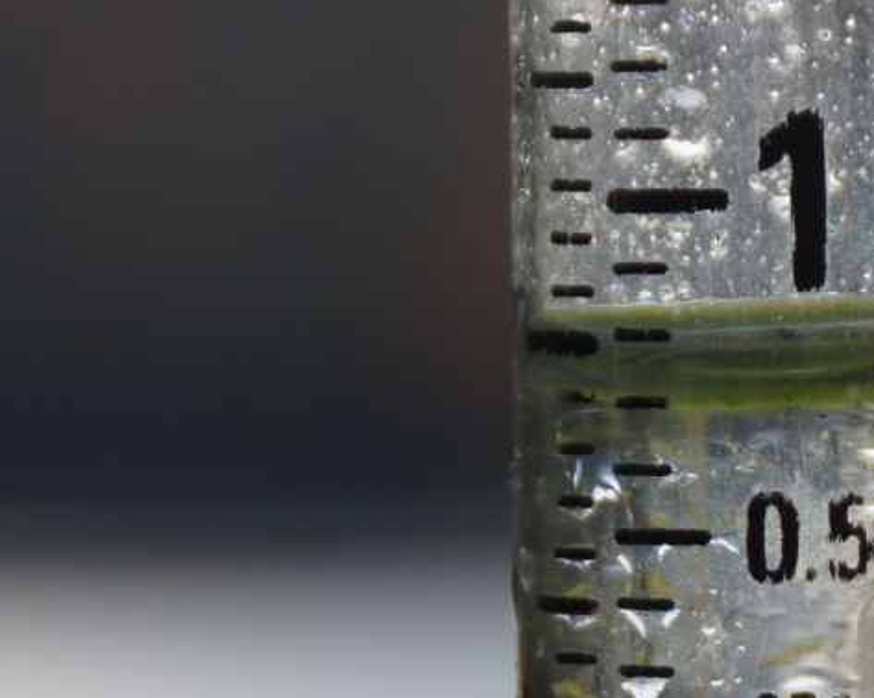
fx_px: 6930
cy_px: 552
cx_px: 820
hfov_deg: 7.2
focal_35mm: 268
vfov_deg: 5.8
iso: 100
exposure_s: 1/160
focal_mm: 90
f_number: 5.6
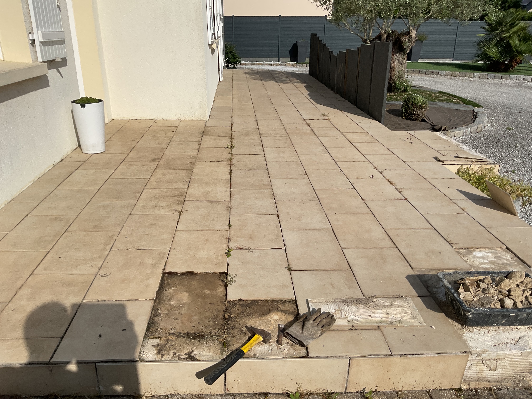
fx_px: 446
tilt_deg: -19.4
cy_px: 200
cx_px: 266
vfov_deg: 48.2
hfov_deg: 61.7
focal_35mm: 29
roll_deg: -1.7
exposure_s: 1/5263
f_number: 1.8
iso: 16
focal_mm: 3
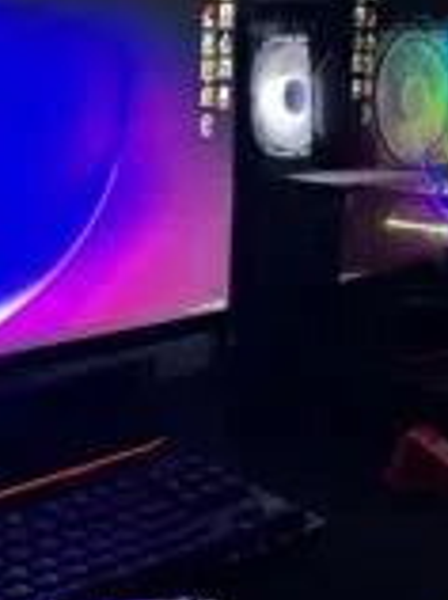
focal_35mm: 66
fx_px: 1142
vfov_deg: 28.9
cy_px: 133
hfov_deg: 22.2
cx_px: 262
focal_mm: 5.7
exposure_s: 1/31
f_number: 1.5
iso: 800
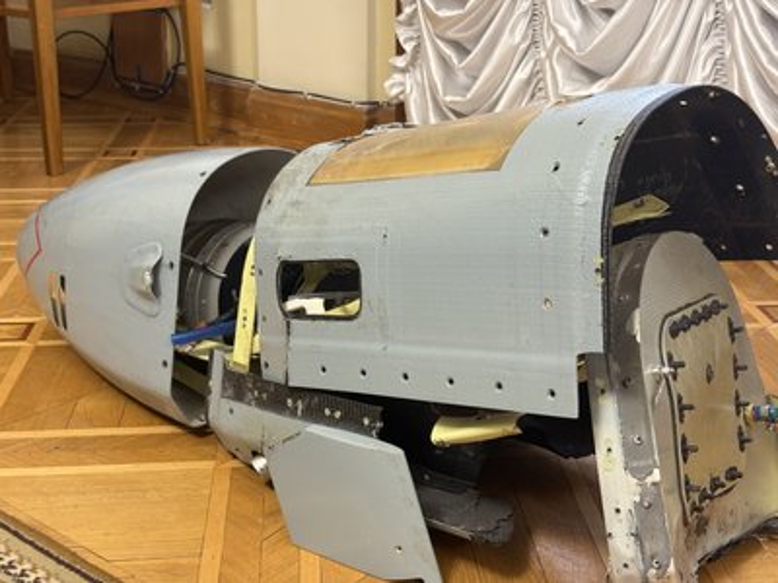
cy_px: 292
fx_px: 1169
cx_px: 389
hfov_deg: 36.8
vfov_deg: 28.0
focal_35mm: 52
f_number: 1.6
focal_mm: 5.96
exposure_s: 1/50
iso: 100
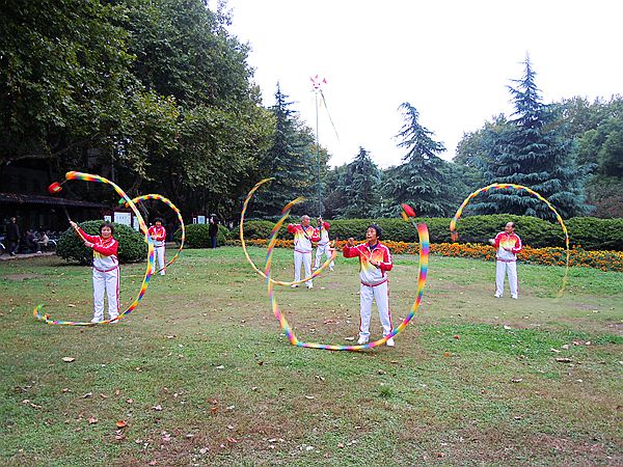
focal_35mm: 30
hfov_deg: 60.0
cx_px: 312
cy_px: 234
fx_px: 540
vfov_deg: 46.8
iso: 125
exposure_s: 1/60
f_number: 3.5
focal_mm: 5.4
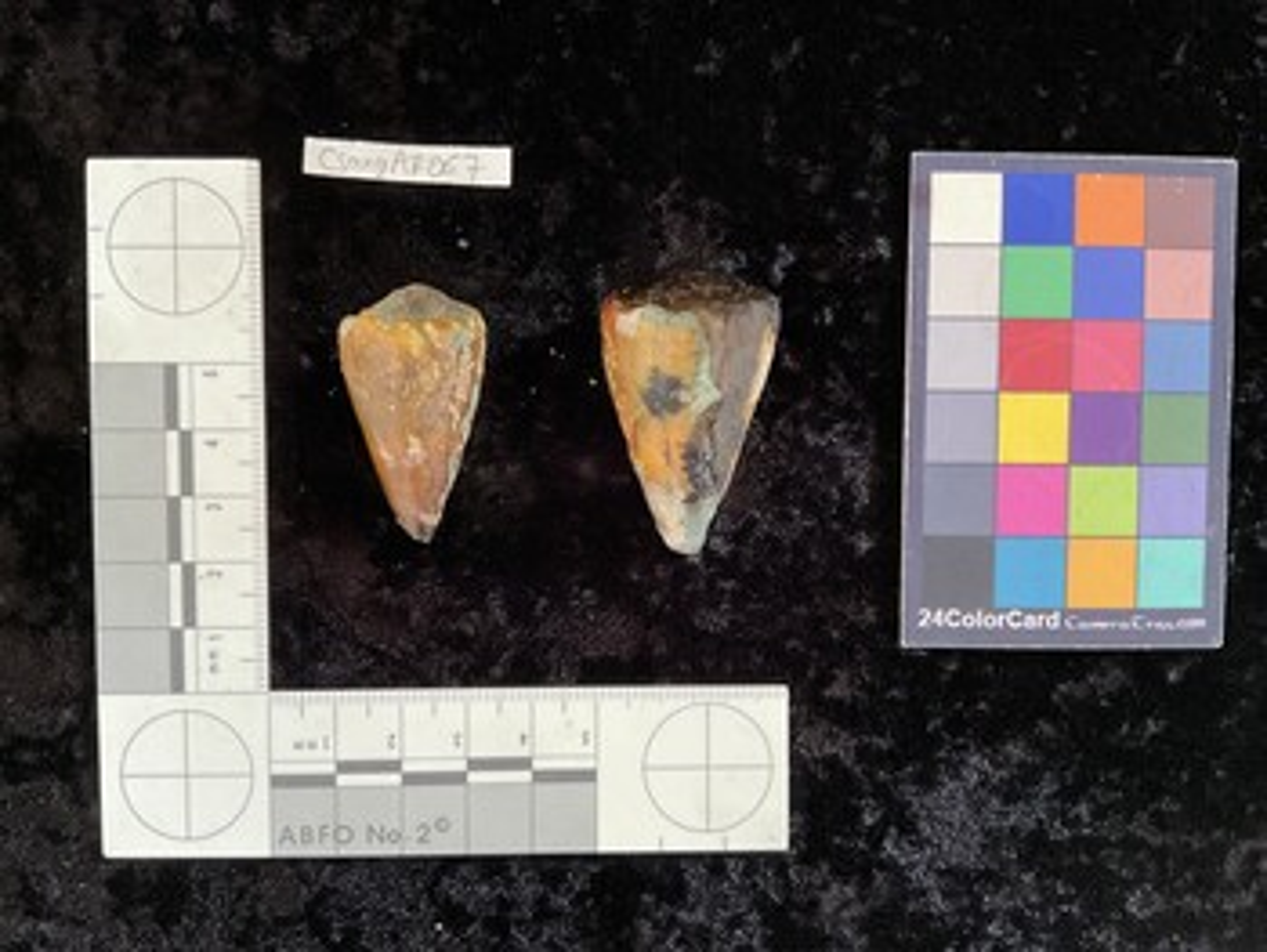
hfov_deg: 61.6
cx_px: 634
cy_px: 476
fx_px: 1062
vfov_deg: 48.3
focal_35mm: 29
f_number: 1.8
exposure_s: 1/60
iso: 200
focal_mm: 3
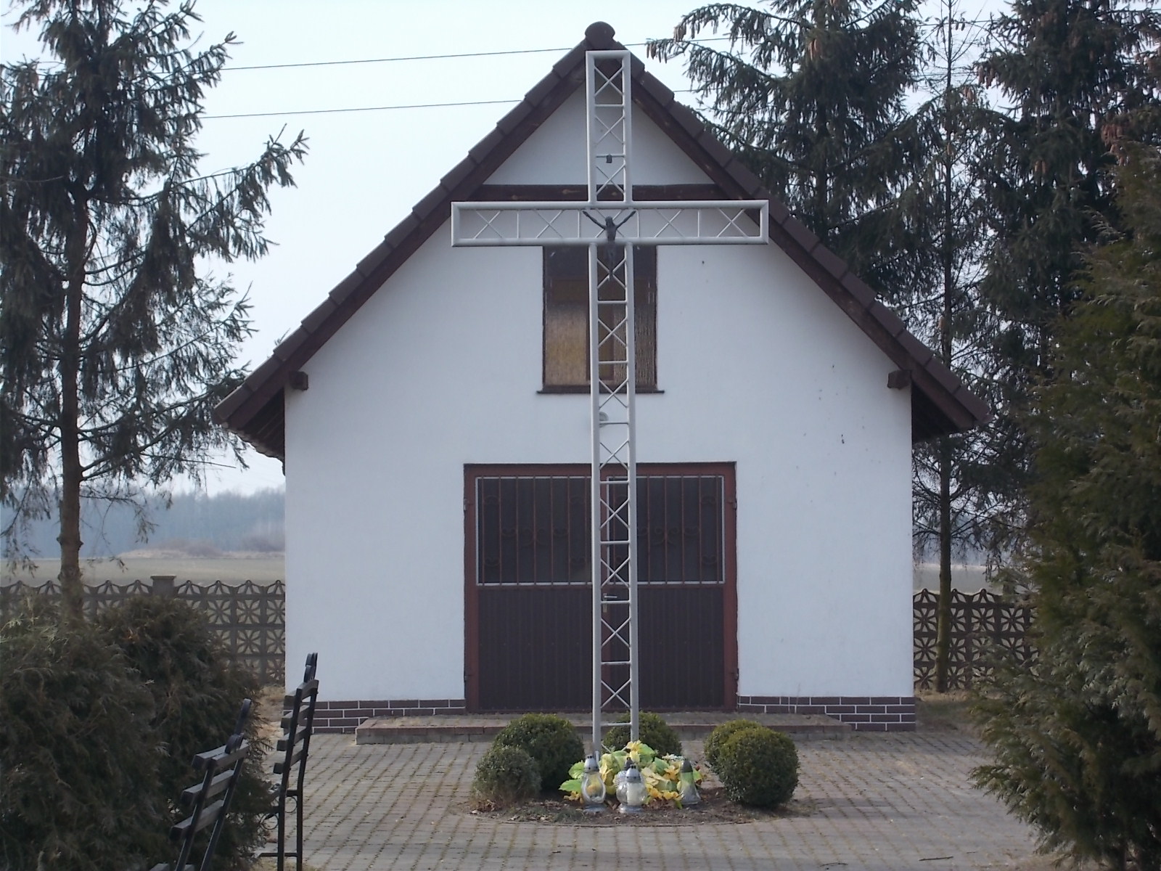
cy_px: 436
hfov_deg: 22.8
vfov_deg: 17.2
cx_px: 580
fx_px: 2884
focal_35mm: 86
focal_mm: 15.4
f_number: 6.3
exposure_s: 1/200
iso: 80
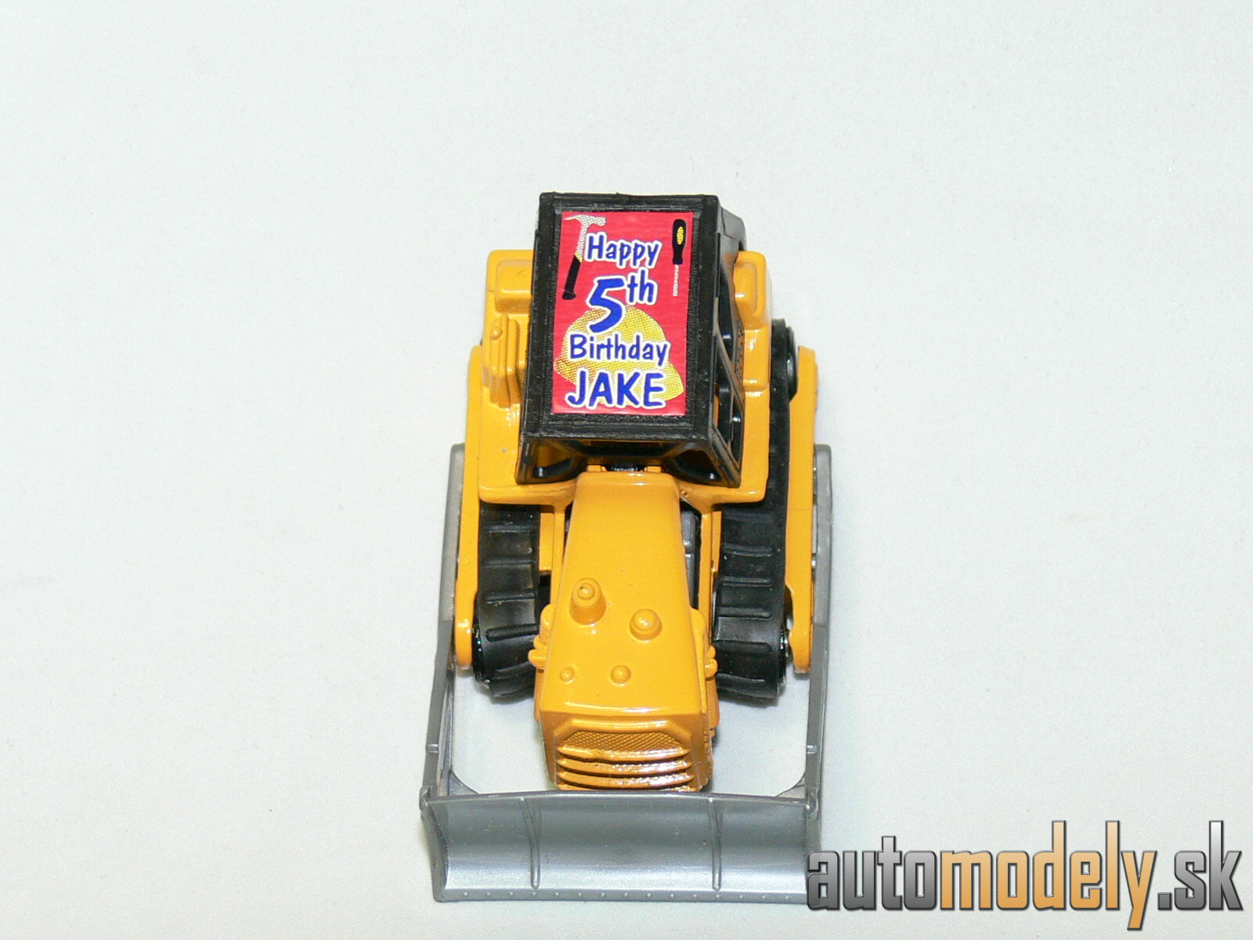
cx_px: 626
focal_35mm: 127
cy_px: 470
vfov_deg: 11.7
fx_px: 4597
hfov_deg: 15.5
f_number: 3.2
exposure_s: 1/30
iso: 100
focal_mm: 17
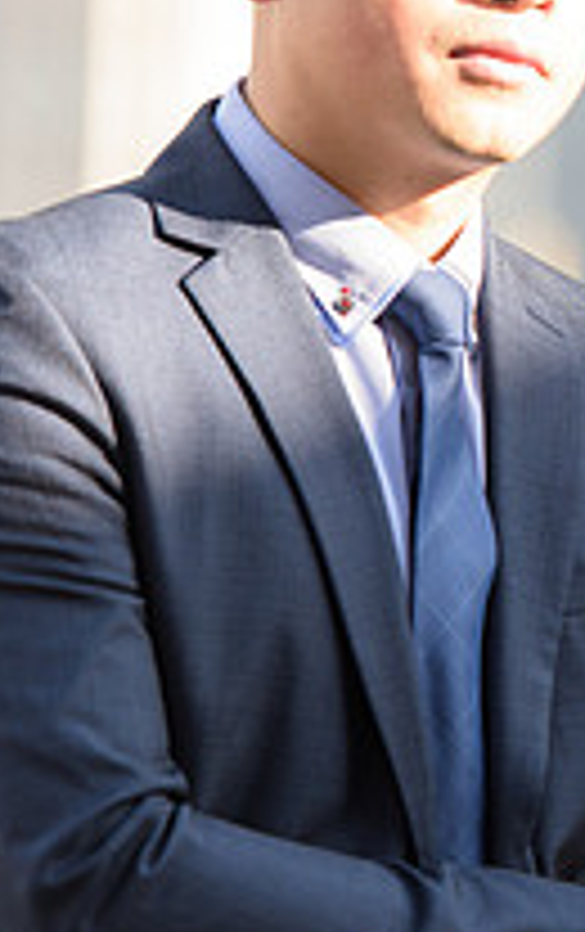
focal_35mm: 428
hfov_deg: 3.1
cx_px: 1148
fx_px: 10880
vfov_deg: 4.9
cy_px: 358
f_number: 3.2
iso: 200
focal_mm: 150
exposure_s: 1/500
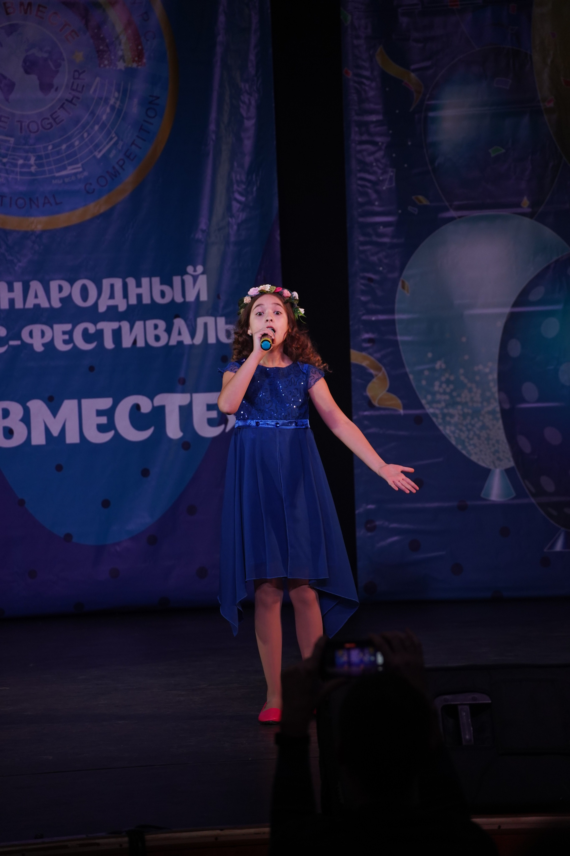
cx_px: 285
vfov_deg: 12.6
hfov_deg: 8.4
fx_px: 3871
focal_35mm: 163
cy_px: 428
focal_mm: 163
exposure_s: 1/250
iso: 1600
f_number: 5.6
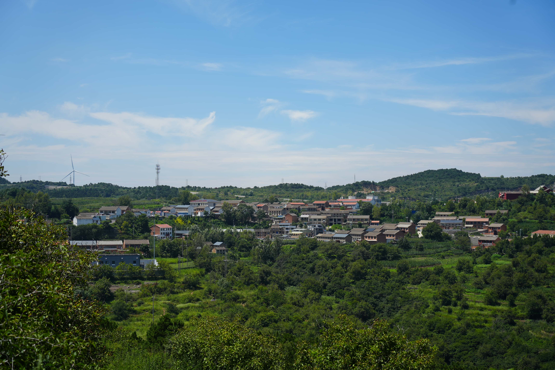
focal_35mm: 51
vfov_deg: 26.5
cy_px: 185
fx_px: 786
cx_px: 278
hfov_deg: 38.9
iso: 100
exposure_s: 1/800
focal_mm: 51
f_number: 5
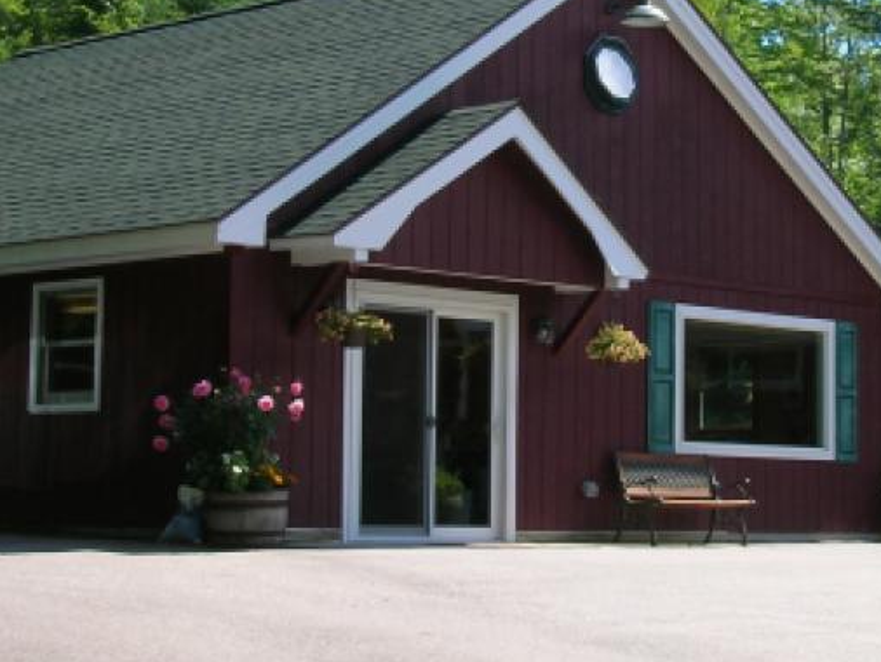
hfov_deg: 21.0
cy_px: 208
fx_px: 2368
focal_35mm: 93
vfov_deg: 15.9
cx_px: 583
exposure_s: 1/184
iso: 50
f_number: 5.4
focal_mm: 7.7
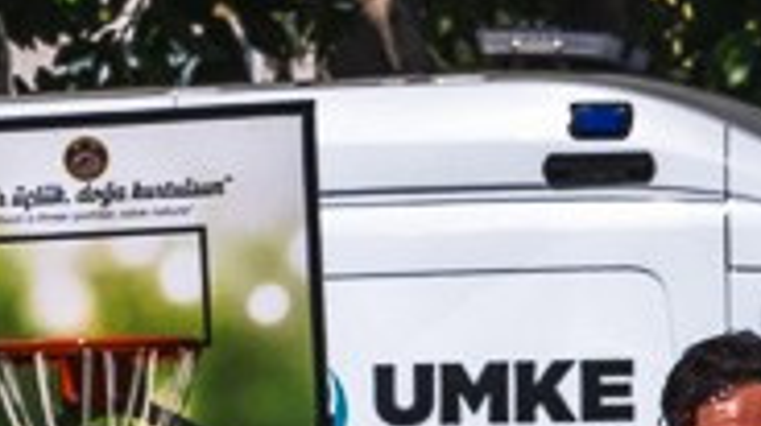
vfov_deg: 2.3
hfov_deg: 4.2
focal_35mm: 511
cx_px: -749
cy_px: 1321
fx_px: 10299
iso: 100
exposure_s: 1/1600
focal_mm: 70
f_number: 7.1
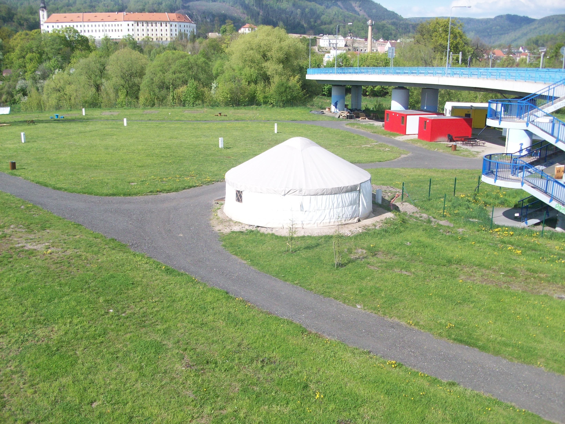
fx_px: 555
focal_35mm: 34
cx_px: 282
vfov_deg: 41.8
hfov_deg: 54.0
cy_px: 212
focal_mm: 5.7
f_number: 2.8
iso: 64
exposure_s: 1/691
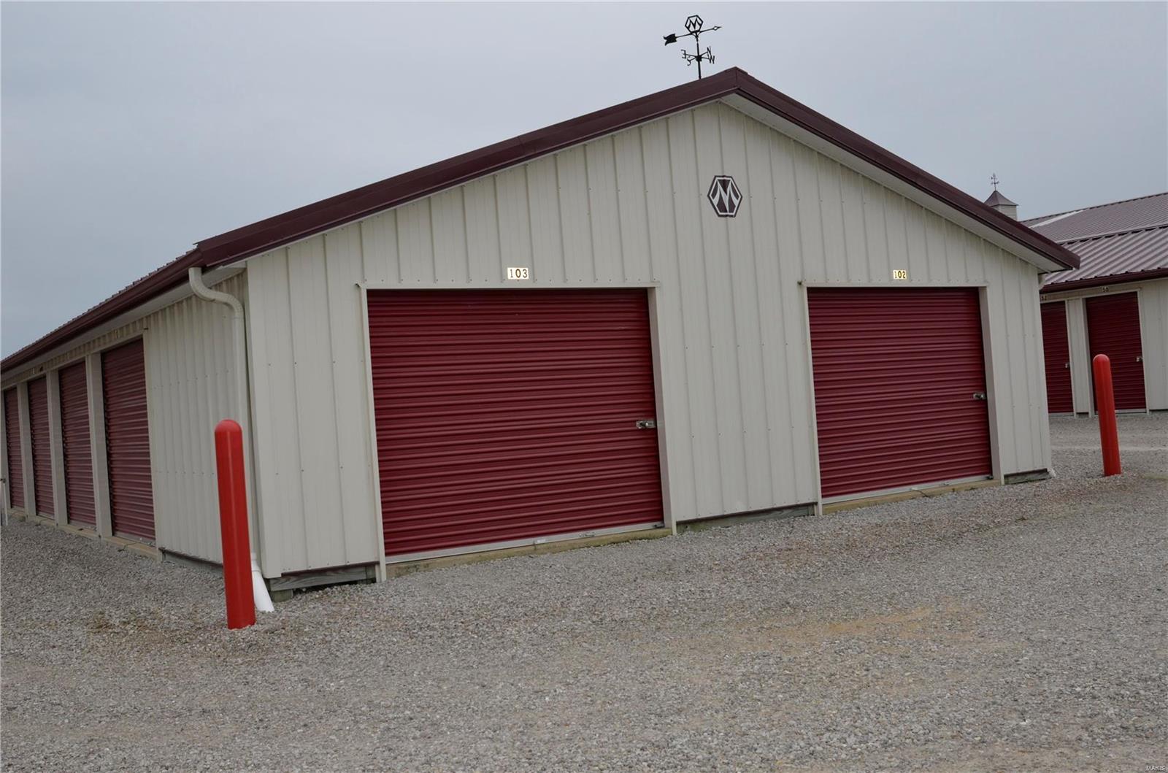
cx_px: 584
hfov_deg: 53.2
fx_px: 1165
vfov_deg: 36.7
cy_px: 386
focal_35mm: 36
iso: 400
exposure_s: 1/250
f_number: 8
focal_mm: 24
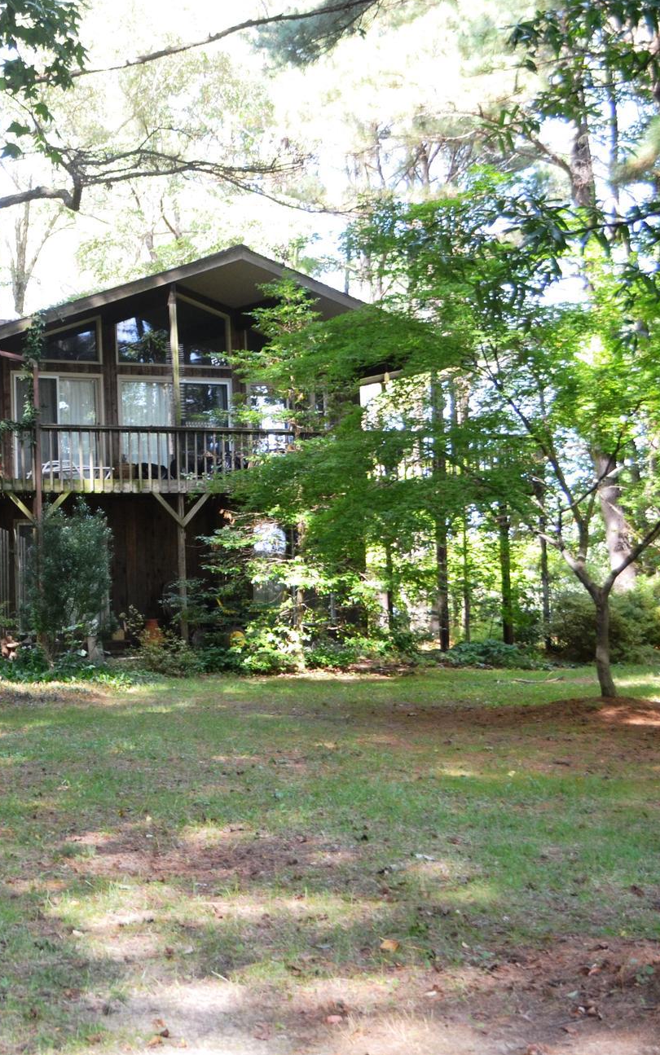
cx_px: -51
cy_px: 501
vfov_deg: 35.1
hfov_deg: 21.3
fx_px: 1668
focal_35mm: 58
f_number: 4.5
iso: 400
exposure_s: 1/80
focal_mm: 24
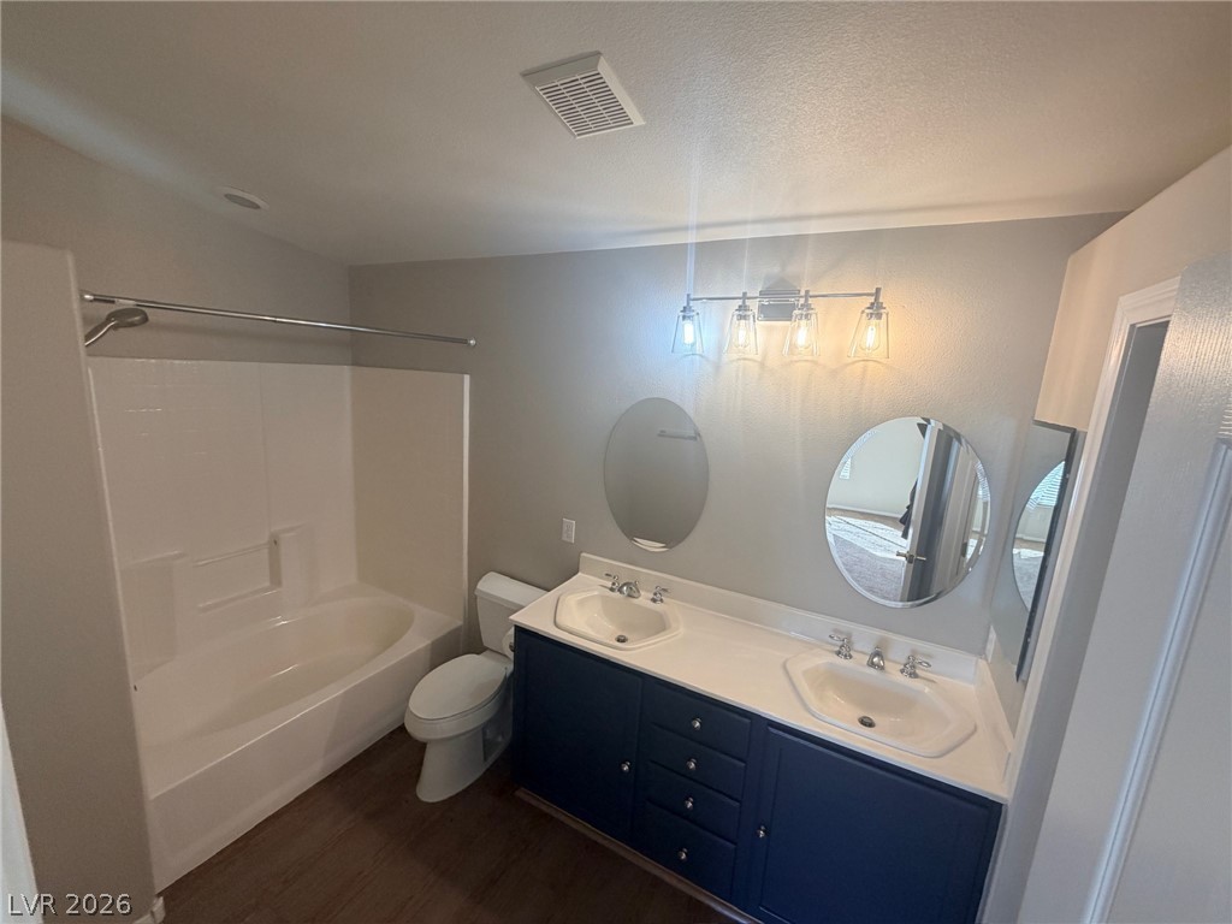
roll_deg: -1.9
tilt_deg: -13.0
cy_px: 462
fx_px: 498
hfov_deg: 102.1
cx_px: 616
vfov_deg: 85.7
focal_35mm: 14
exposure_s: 1/120
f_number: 2.2
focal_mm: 2.22
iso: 125
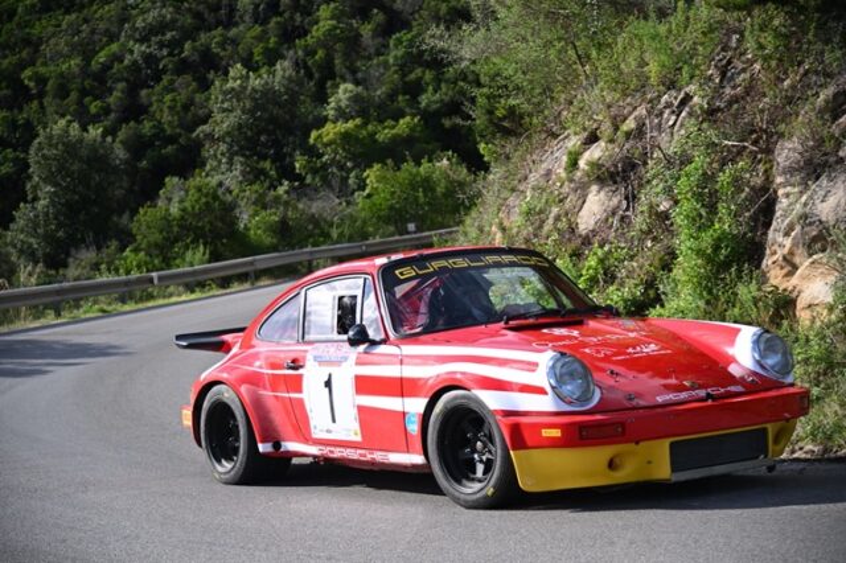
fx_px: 1832
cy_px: 282
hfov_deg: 26.0
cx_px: 423
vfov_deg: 17.5
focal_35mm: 78
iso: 250
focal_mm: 78
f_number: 4
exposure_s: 1/2000
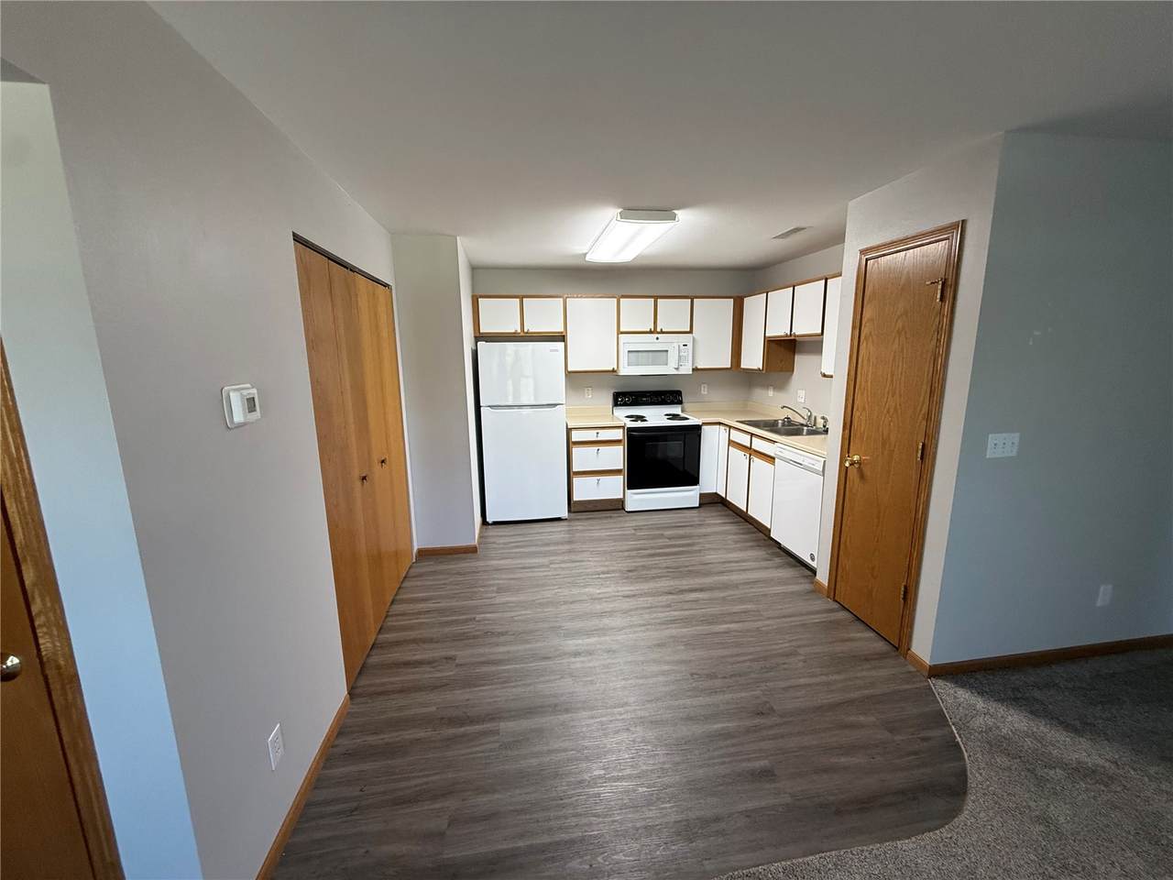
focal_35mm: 14
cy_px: 440
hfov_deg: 102.1
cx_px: 586
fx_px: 474
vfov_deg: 85.7
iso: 200
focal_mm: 2.22
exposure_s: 1/120
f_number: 2.2
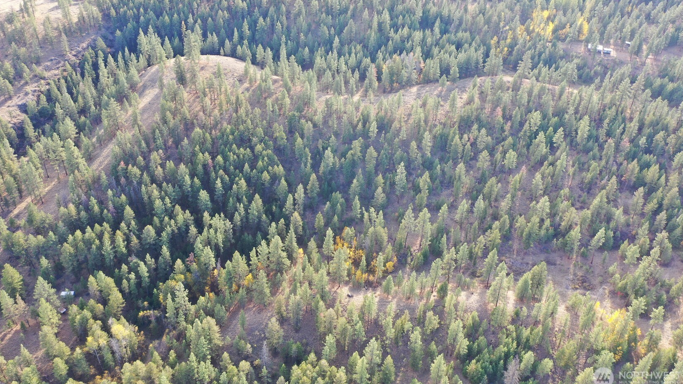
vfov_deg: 38.8
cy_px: 161
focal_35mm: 30
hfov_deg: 64.3
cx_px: 344
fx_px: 543
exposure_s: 1/80
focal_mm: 10.26
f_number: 4
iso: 100
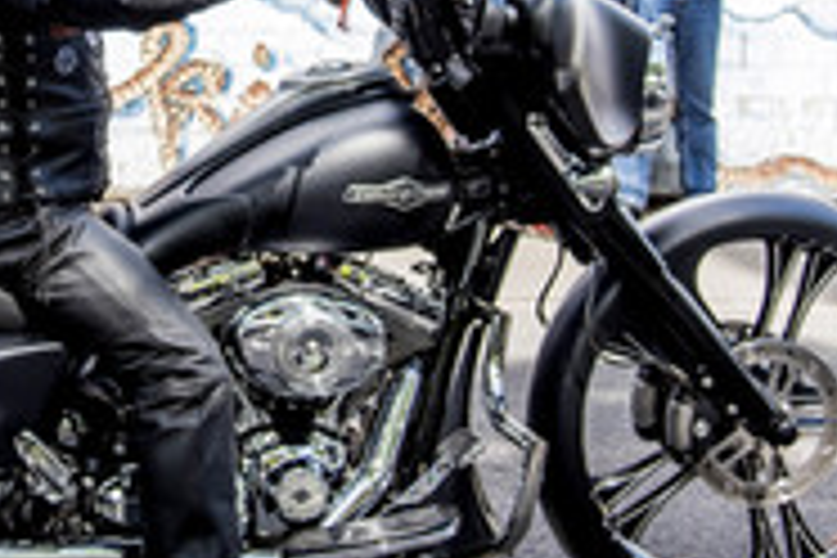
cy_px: 148
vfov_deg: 18.1
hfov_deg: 26.7
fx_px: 1744
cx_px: 236
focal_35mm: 75
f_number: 4
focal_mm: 31
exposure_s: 1/500
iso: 100
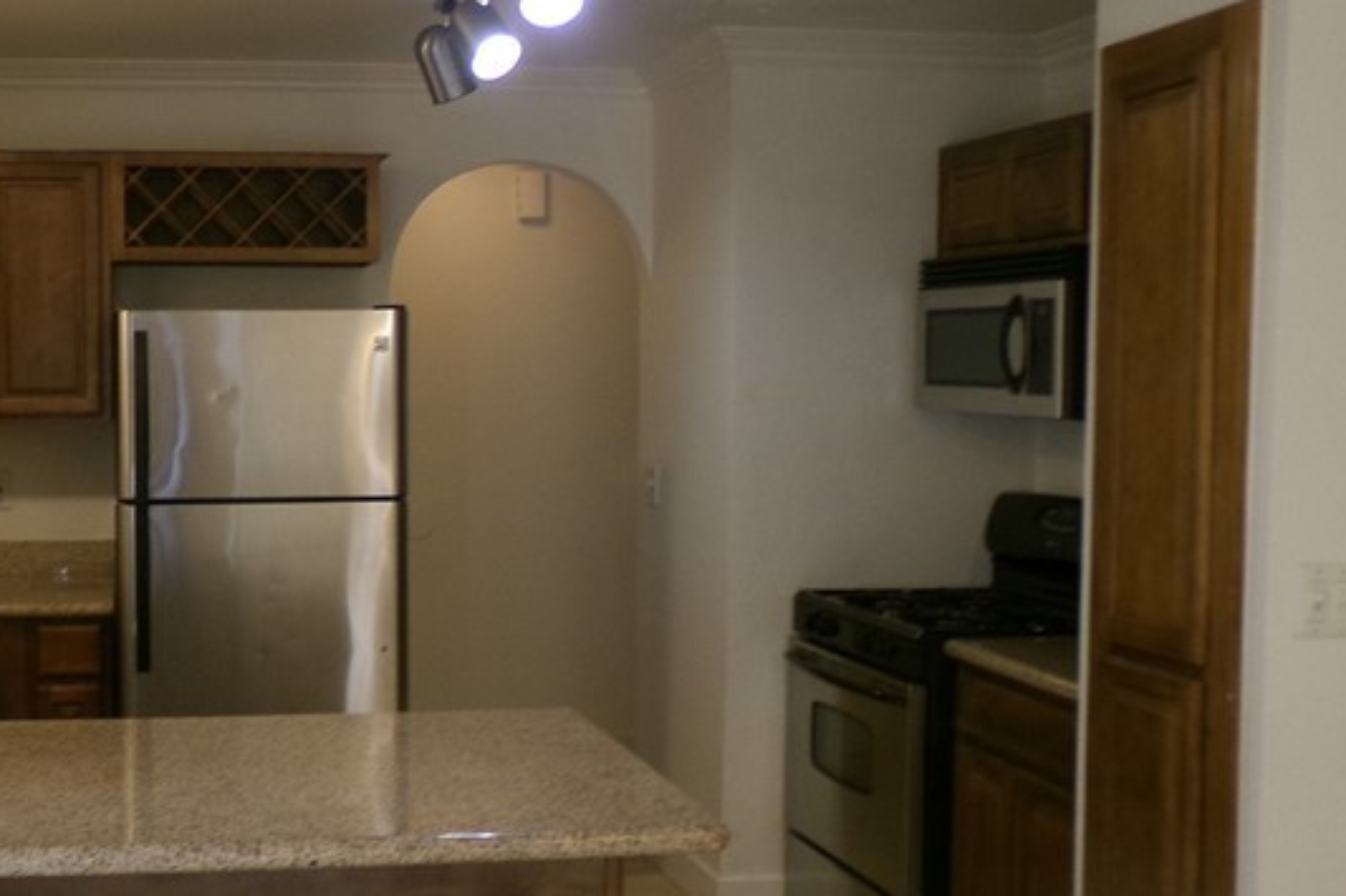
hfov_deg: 40.0
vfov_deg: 28.1
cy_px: 439
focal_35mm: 48
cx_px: 331
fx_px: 1794
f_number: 3.7
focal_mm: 4.3
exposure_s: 1/34
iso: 185
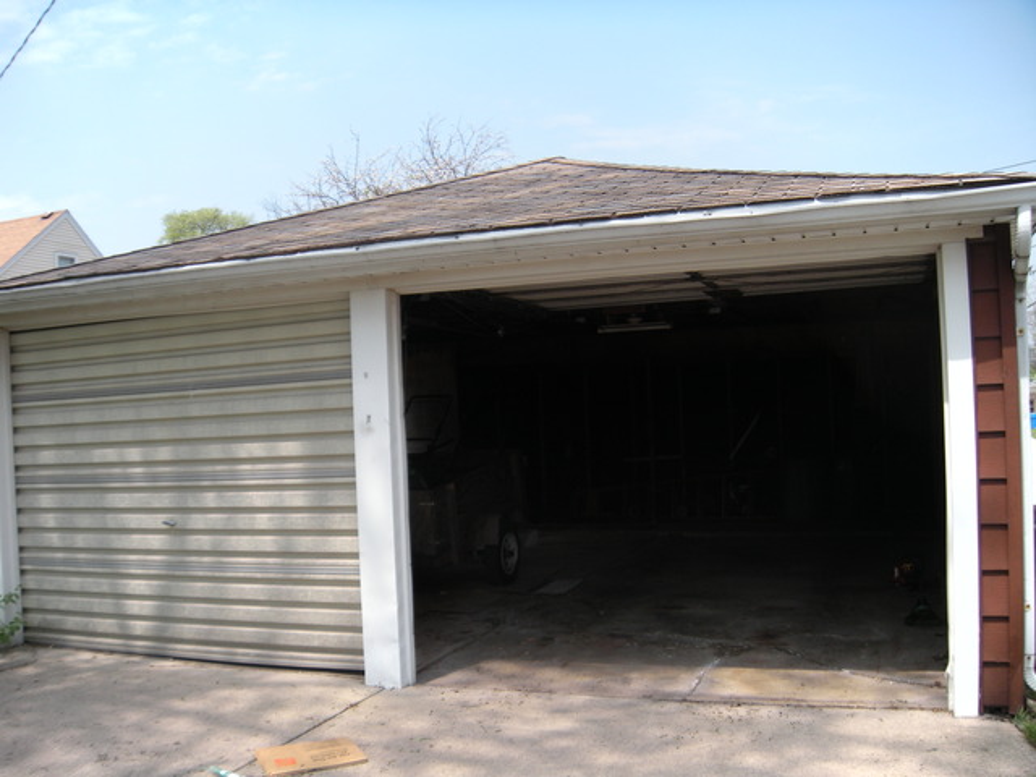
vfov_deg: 40.7
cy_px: 388
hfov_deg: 52.6
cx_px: 518
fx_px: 1047
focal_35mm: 35
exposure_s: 1/344
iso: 64
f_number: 3.8
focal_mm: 5.9
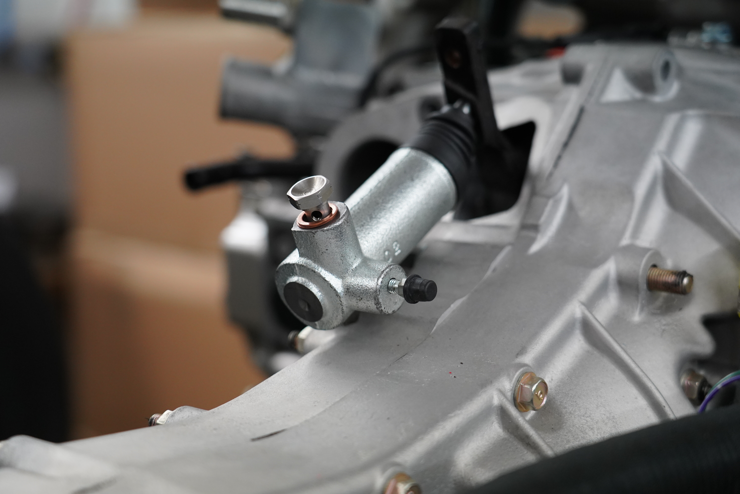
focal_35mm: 62
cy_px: 247
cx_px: 370
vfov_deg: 21.9
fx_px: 1274
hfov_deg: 32.4
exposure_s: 1/160
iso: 2500
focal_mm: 62
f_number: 4
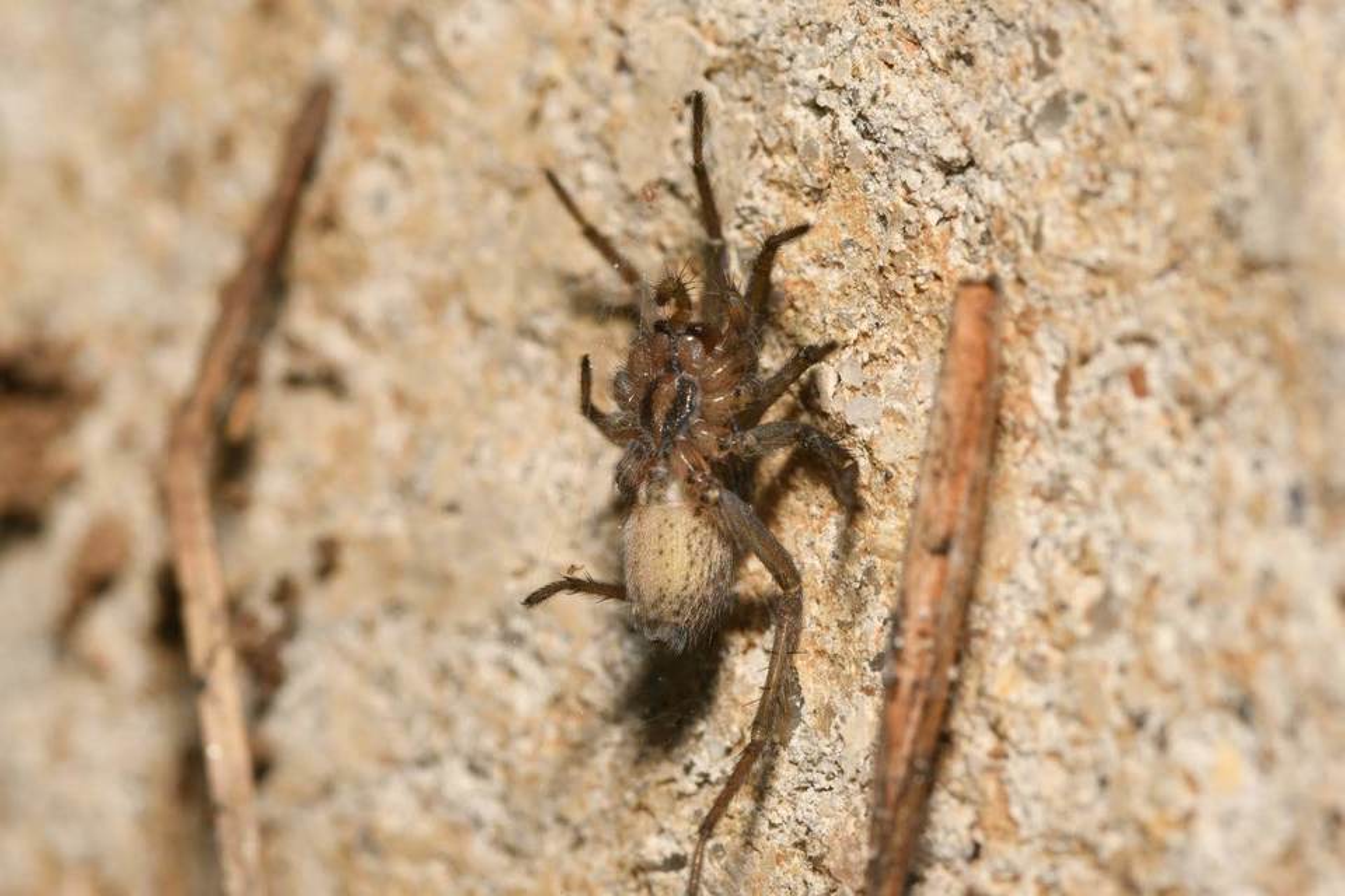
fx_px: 5884
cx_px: 672
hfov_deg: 13.0
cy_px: 448
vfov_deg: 8.7
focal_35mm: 158
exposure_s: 1/60
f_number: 22
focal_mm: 105
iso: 100
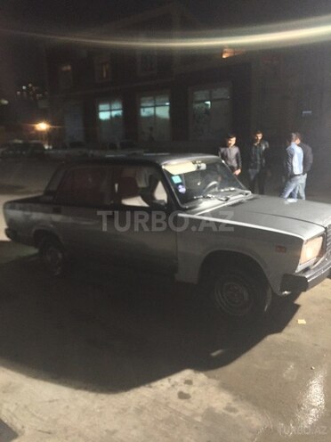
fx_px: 370
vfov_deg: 61.7
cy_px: 221
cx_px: 166
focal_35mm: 29
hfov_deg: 48.2
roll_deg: +1.2
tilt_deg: -13.1
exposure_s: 1/17
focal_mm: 4.15
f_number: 2.2
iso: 500
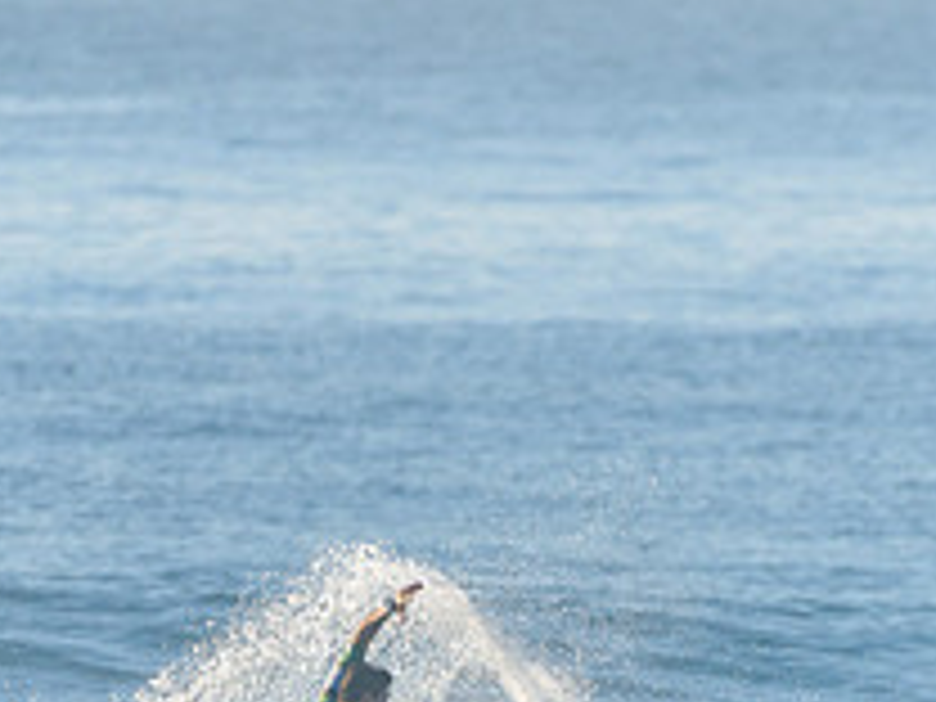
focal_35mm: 1341
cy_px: 830
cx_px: 405
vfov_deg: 1.1
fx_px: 36260
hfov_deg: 1.5
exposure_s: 1/2000
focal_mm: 500
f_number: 5.6
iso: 360
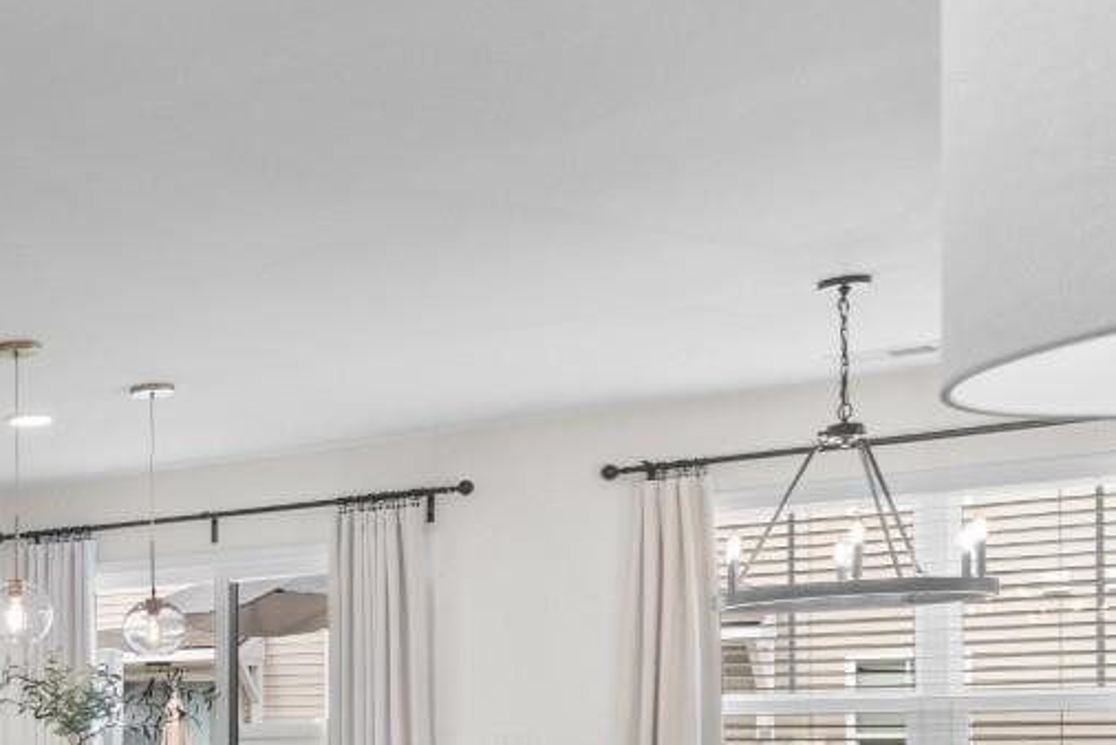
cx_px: -474
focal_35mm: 48
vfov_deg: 26.9
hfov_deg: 29.2
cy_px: 710
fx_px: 1489
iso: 100
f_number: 4.5
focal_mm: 10
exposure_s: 1/2
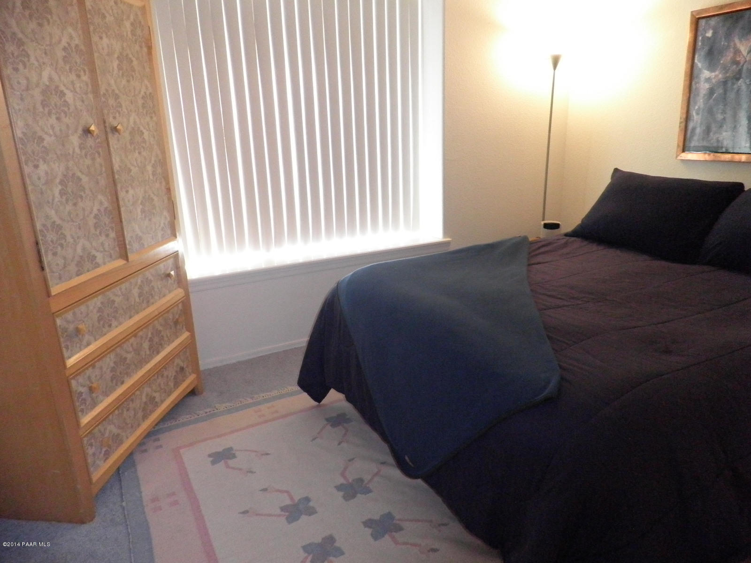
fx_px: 521
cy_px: 282
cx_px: 376
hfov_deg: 71.6
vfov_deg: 56.8
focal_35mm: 24
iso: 400
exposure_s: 1/40
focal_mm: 4.3
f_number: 3.3
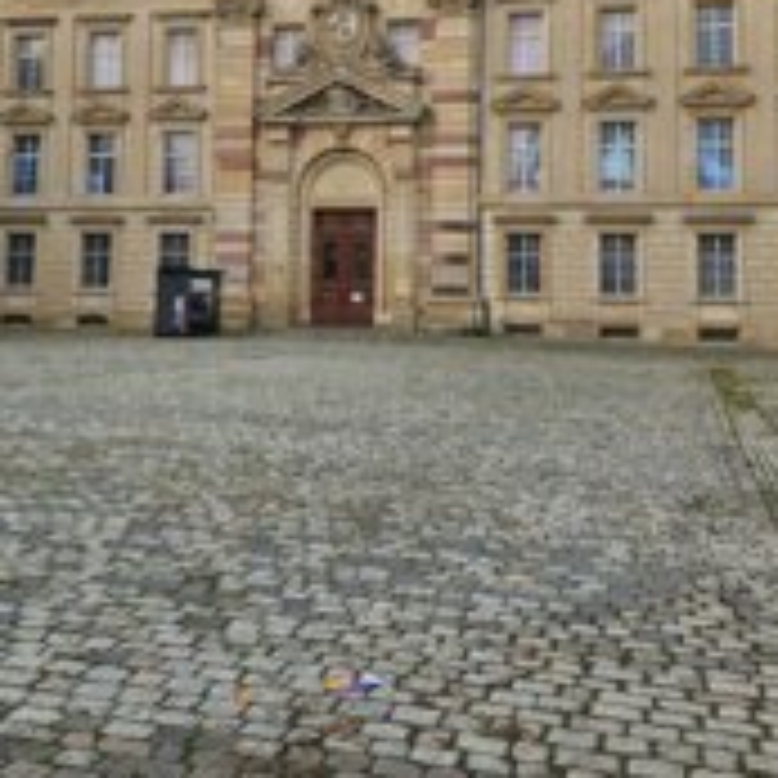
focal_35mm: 47
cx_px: 351
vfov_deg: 35.3
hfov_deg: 36.0
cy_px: 193
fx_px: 1195
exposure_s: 1/481
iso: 10
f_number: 1.7
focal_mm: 6.3
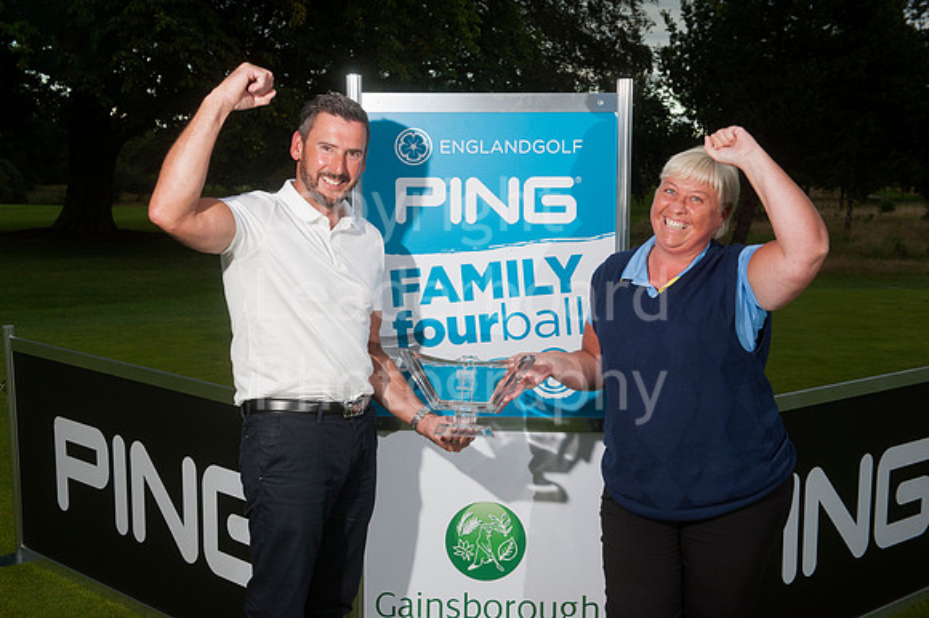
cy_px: 309
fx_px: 1341
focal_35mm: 52
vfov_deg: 26.0
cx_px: 464
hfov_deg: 38.2
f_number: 7.1
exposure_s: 1/160
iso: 400
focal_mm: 52
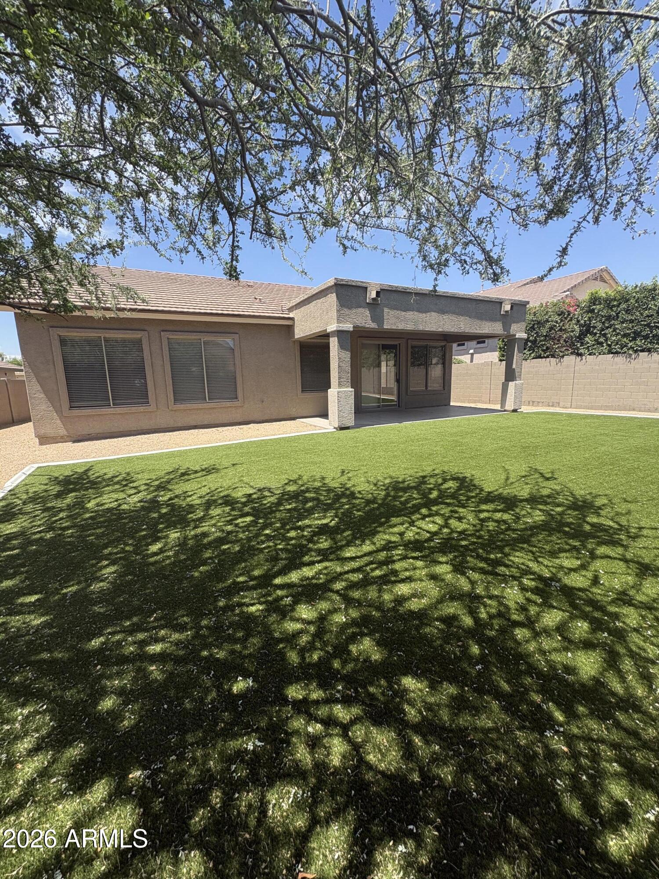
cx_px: 330
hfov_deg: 85.7
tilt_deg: -9.2
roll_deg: +0.4
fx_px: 355
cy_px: 440
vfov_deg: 102.1
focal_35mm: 14
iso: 40
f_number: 2.2
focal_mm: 2.22
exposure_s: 1/779
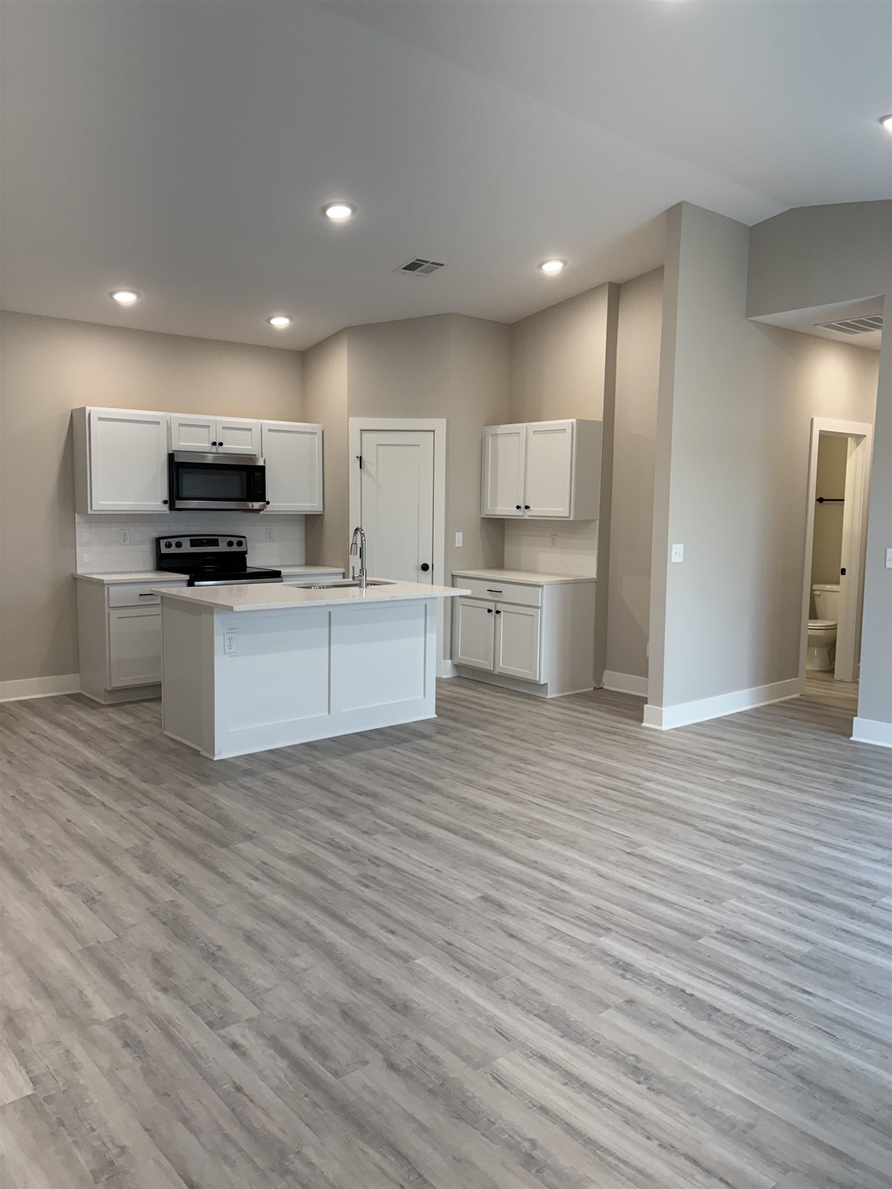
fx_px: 893
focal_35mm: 26
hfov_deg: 53.1
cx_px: 446
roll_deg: +1.3
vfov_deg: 67.3
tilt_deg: -1.6
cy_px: 594
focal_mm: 5.96
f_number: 1.6
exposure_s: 1/146
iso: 125
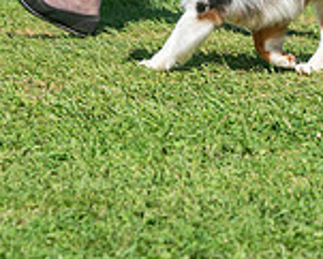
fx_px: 5290
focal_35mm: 553
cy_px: -148
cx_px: 288
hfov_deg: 3.5
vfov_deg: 2.8
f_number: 4
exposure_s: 1/1000
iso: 80
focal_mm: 132
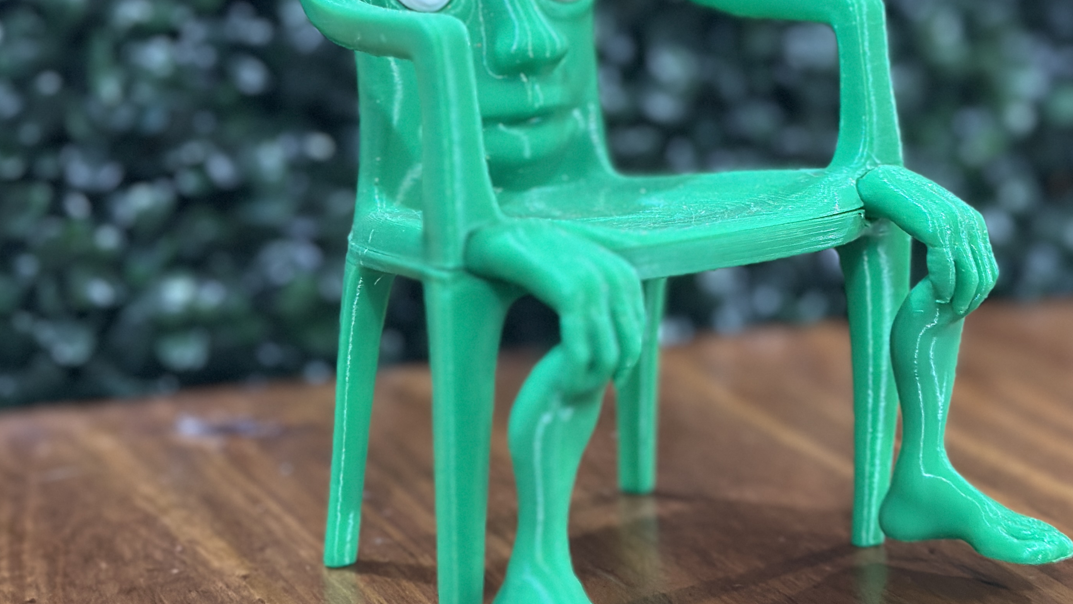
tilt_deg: -5.6
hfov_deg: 27.9
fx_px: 2163
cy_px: 101
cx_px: 570
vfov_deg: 15.8
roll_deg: +0.7
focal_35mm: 76
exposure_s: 1/33
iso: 500
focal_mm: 6.86
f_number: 1.78
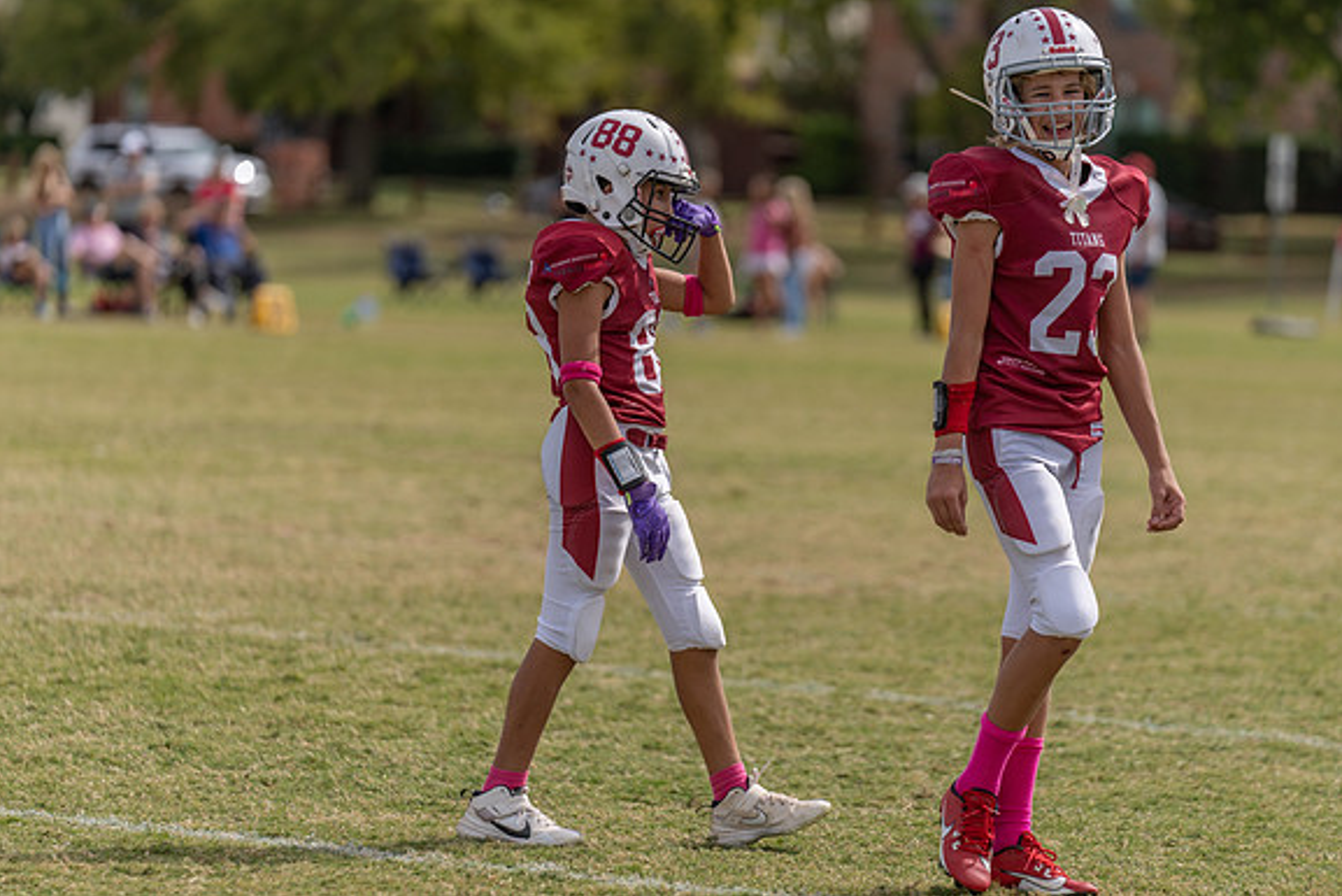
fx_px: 7494
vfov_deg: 6.8
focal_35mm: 201
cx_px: 672
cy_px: 448
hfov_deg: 10.2
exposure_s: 1/1600
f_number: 3.5
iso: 100
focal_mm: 200
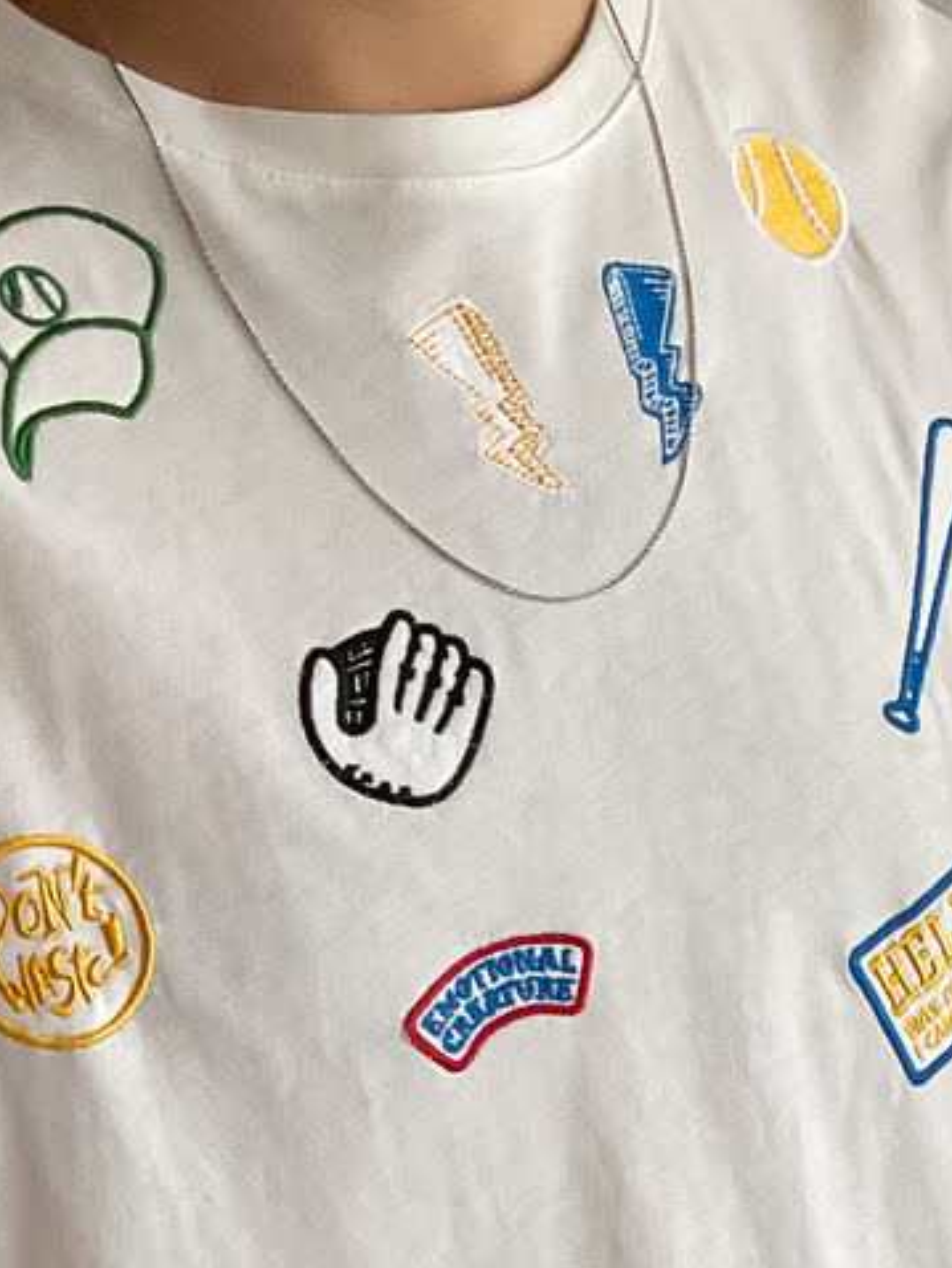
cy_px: 1822
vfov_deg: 18.3
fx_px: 3554
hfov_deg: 15.1
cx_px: 899
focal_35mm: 97
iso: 64
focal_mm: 3
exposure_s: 1/120
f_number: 1.8
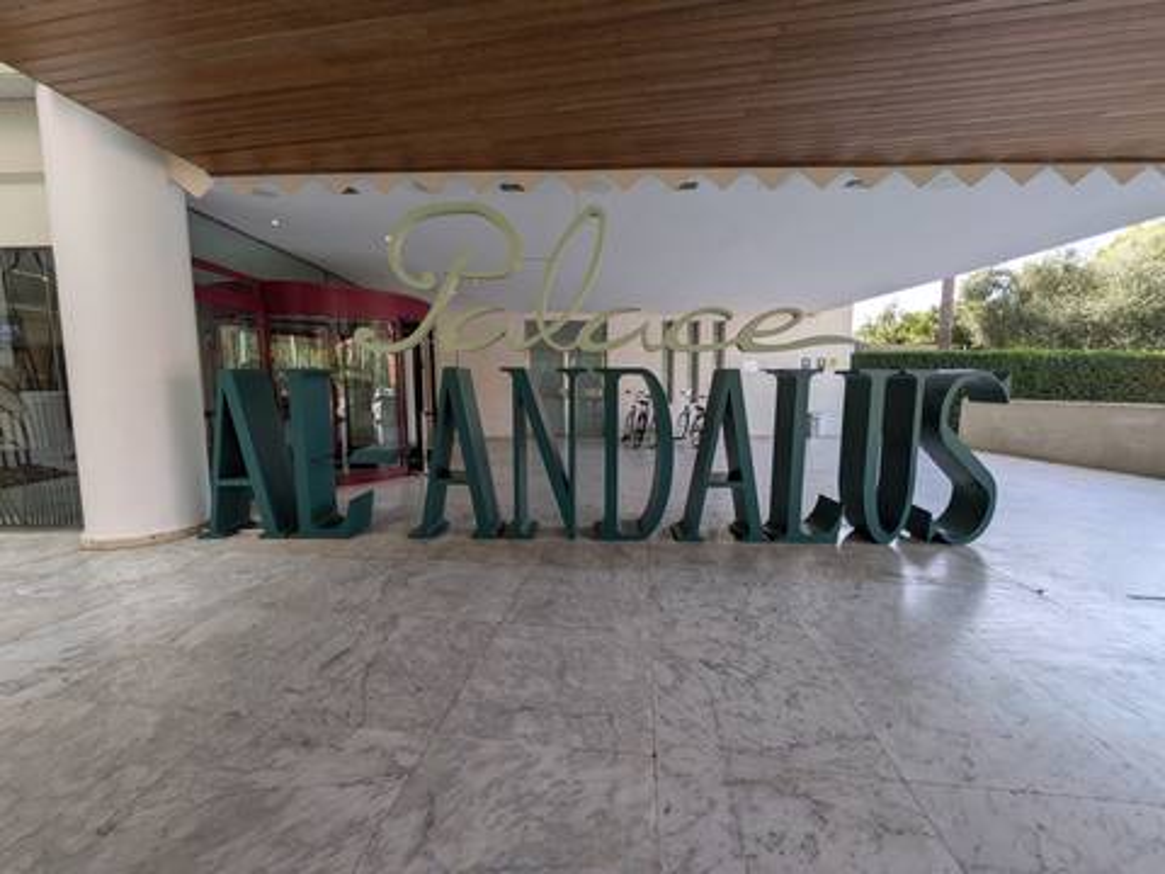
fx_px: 471
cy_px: 437
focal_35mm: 14
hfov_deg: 102.1
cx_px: 582
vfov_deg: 85.7
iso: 48
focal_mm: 1.83
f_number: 2.2
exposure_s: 1/283
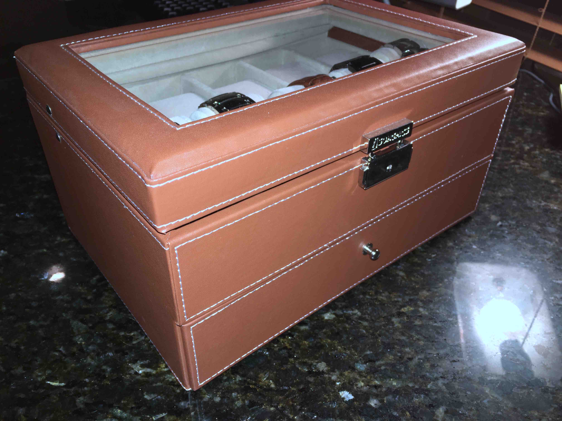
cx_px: 281
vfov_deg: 48.2
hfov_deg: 61.7
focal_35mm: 29
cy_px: 210
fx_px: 471
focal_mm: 4.15
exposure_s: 1/20
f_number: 2.2
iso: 25
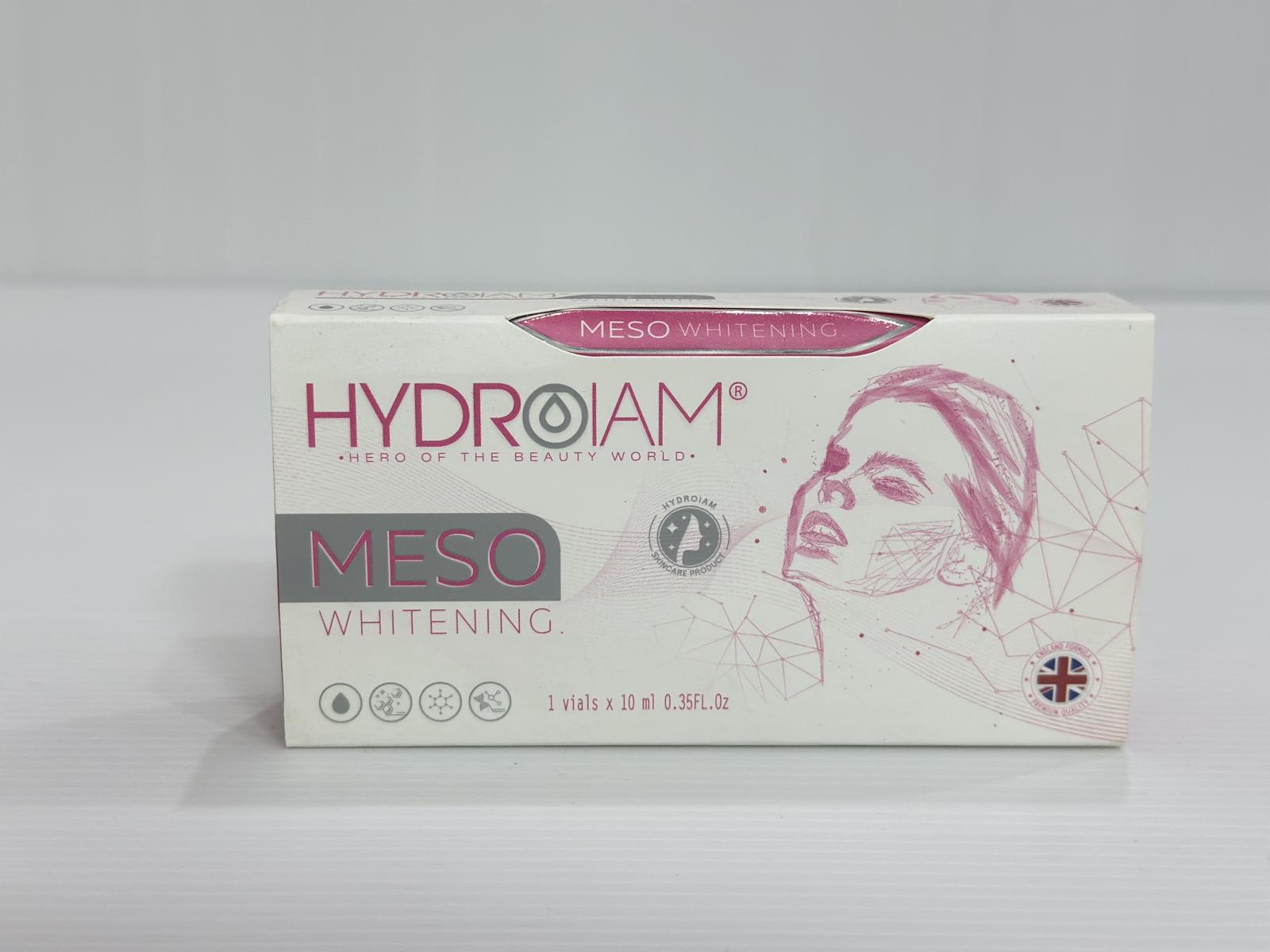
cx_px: 635
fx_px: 1761
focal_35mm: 48
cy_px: 476
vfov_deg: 30.3
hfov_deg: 39.7
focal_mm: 6.86
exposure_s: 1/100
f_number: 1.78
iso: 160
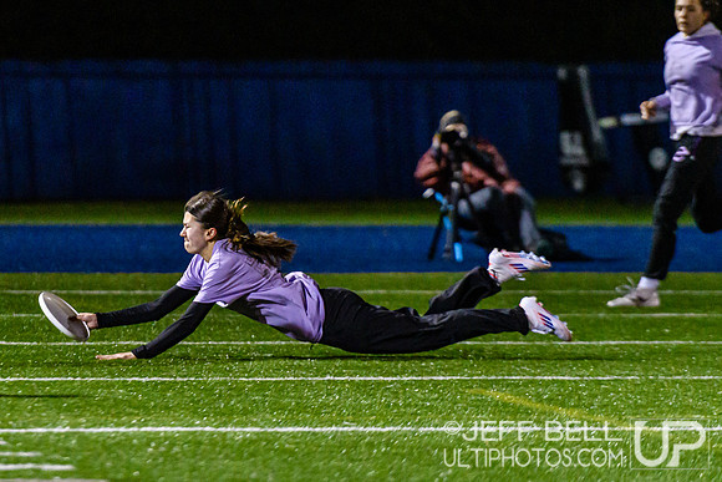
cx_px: 255
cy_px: 200
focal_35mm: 403
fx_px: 8088
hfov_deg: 5.1
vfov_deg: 3.4
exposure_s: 1/800
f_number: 3.2
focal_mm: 200
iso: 4000
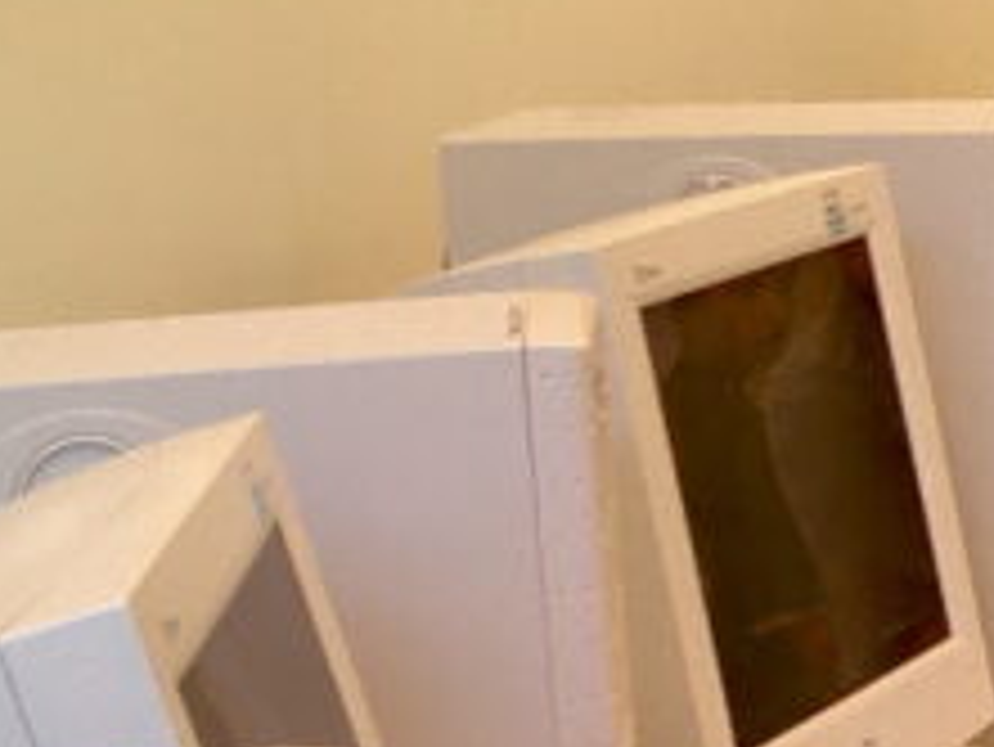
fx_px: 4654
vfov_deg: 9.0
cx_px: 1835
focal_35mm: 162
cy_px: 981
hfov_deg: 11.3
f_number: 4.2
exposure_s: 1/60
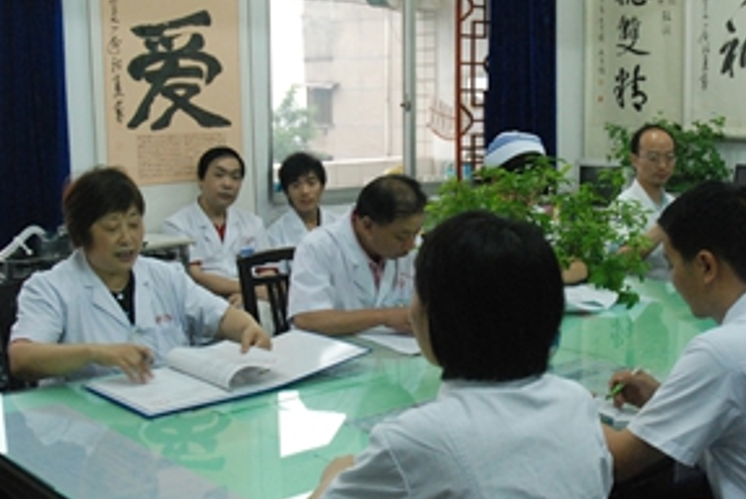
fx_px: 975
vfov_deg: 28.7
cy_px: 251
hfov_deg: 41.3
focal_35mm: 47
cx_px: 499
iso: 1600
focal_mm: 18
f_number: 4
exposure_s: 1/30
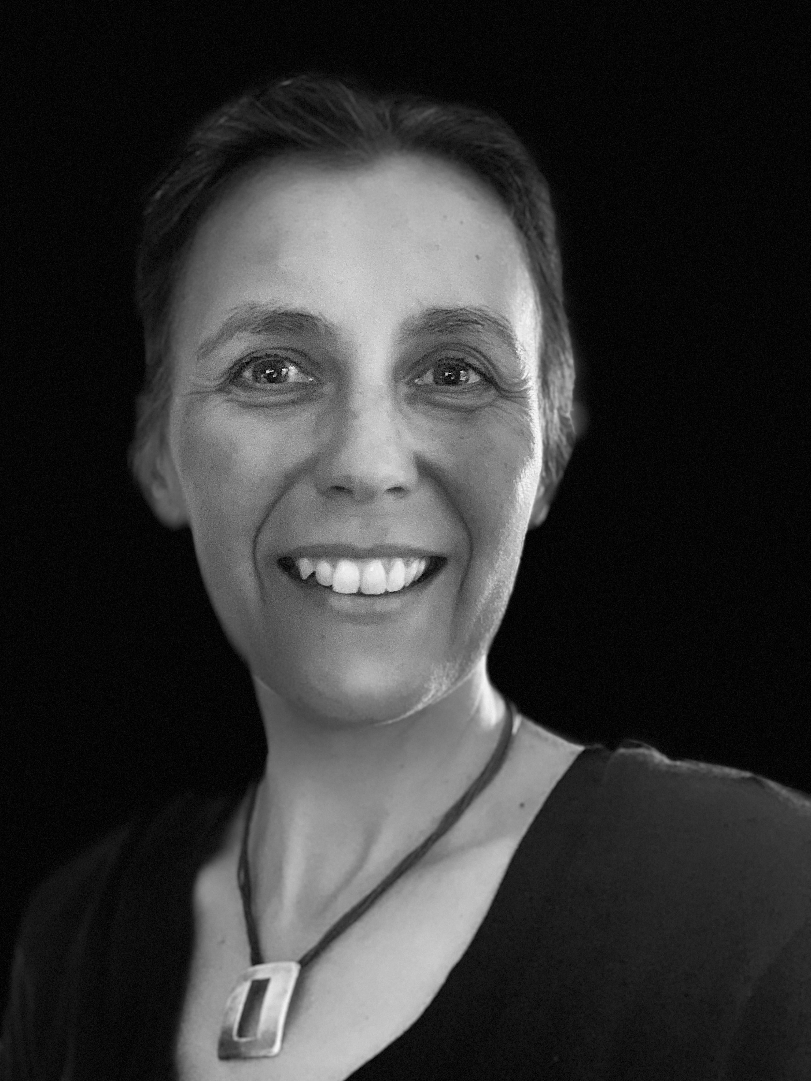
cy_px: 540
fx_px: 1624
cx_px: 406
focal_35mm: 52
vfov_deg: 36.8
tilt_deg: +5.3
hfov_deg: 28.0
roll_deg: +0.3
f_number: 2.4
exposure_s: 1/25
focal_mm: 6
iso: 640
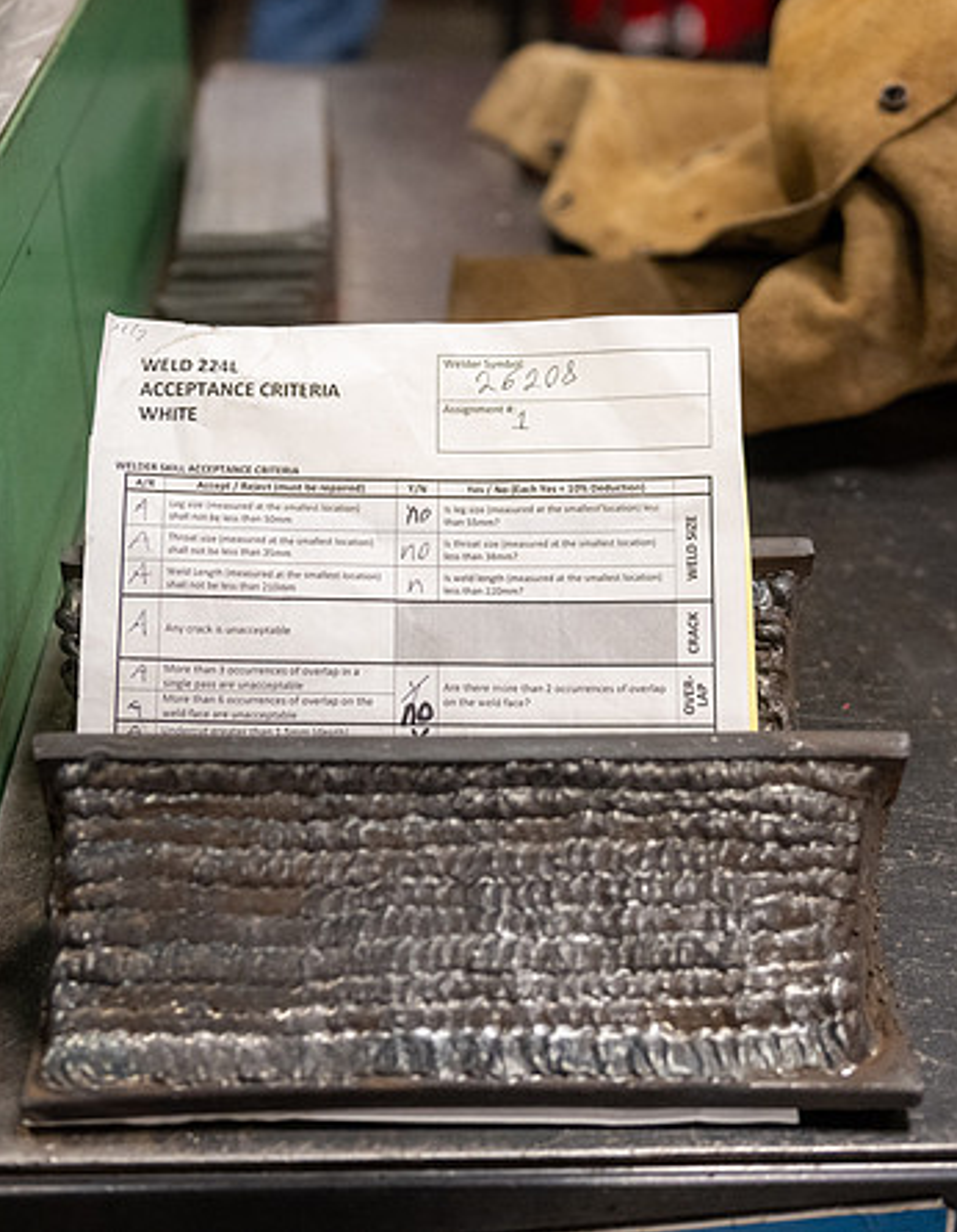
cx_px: 451
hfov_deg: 30.3
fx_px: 1766
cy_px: 612
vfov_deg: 38.4
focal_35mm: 49
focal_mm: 34
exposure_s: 1/1000
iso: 2500
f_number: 2.8
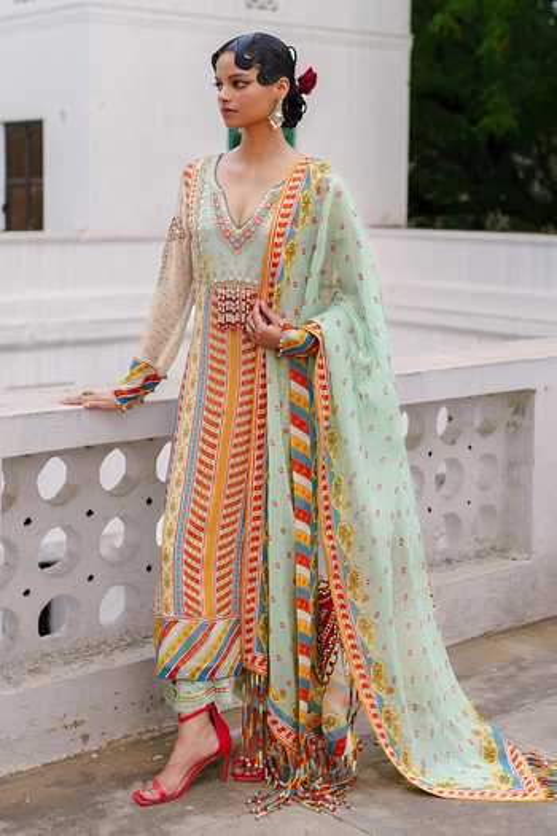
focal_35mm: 35
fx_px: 812
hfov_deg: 37.9
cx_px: 278
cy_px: 418
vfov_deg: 54.4
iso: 200
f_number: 2
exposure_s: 1/320
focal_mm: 35
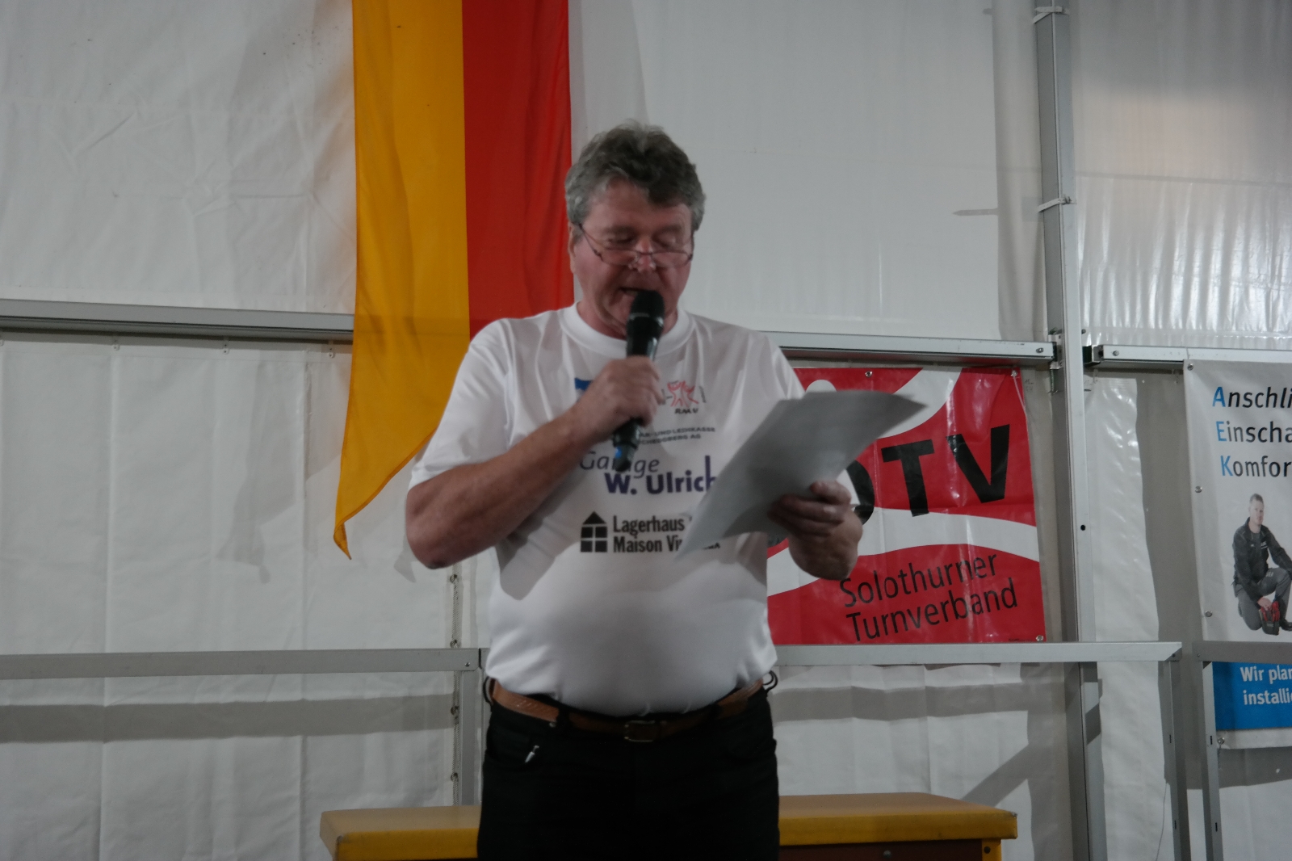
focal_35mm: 46
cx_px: 646
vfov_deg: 29.2
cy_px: 430
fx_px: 1650
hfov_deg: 42.8
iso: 800
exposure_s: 1/40
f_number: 4.5
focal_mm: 30
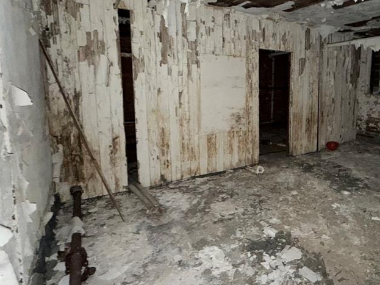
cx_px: 281
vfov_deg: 58.2
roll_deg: -0.2
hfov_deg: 69.5
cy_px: 110
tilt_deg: -6.6
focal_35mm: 23
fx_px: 252
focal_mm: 2.22
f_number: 2.2
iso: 500
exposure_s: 1/16
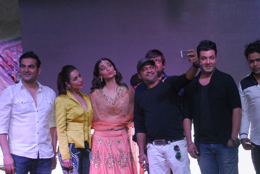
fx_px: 954
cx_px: 175
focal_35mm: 132
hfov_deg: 15.5
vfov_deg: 10.4
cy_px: 145
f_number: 5
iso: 640
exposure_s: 1/125
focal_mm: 52
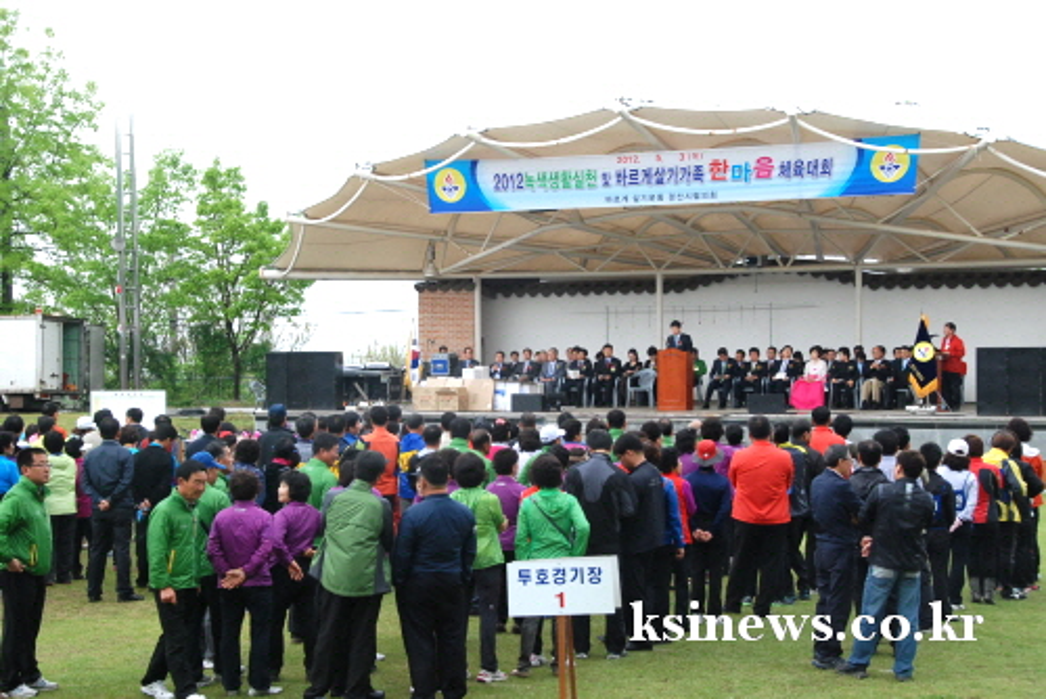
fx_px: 2180
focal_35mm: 75
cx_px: 523
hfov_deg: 27.0
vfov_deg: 18.2
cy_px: 350
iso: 800
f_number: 9
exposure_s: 1/320
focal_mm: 50
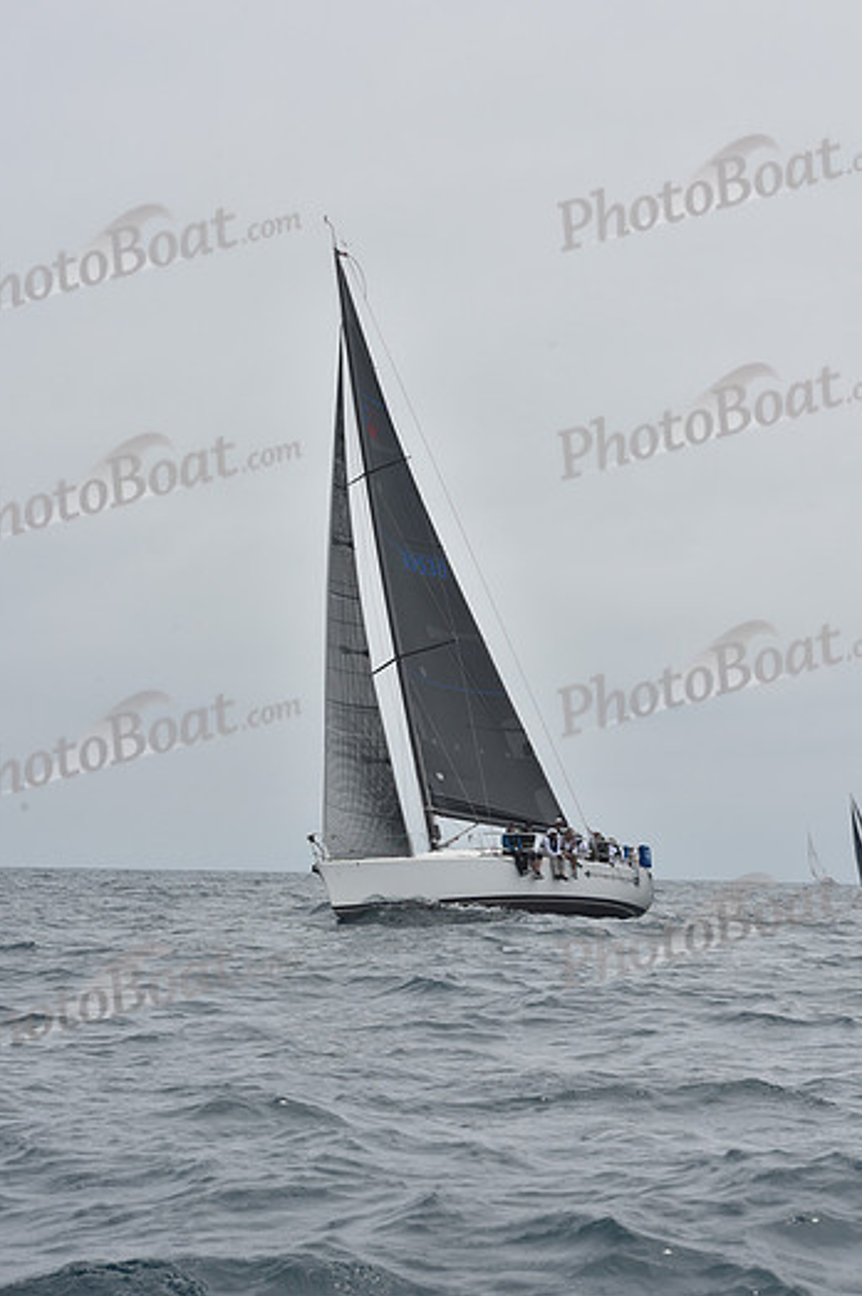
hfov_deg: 12.3
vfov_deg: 18.4
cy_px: 580
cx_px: 430
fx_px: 3992
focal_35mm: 111
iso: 250
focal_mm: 100
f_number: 13
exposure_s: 1/800
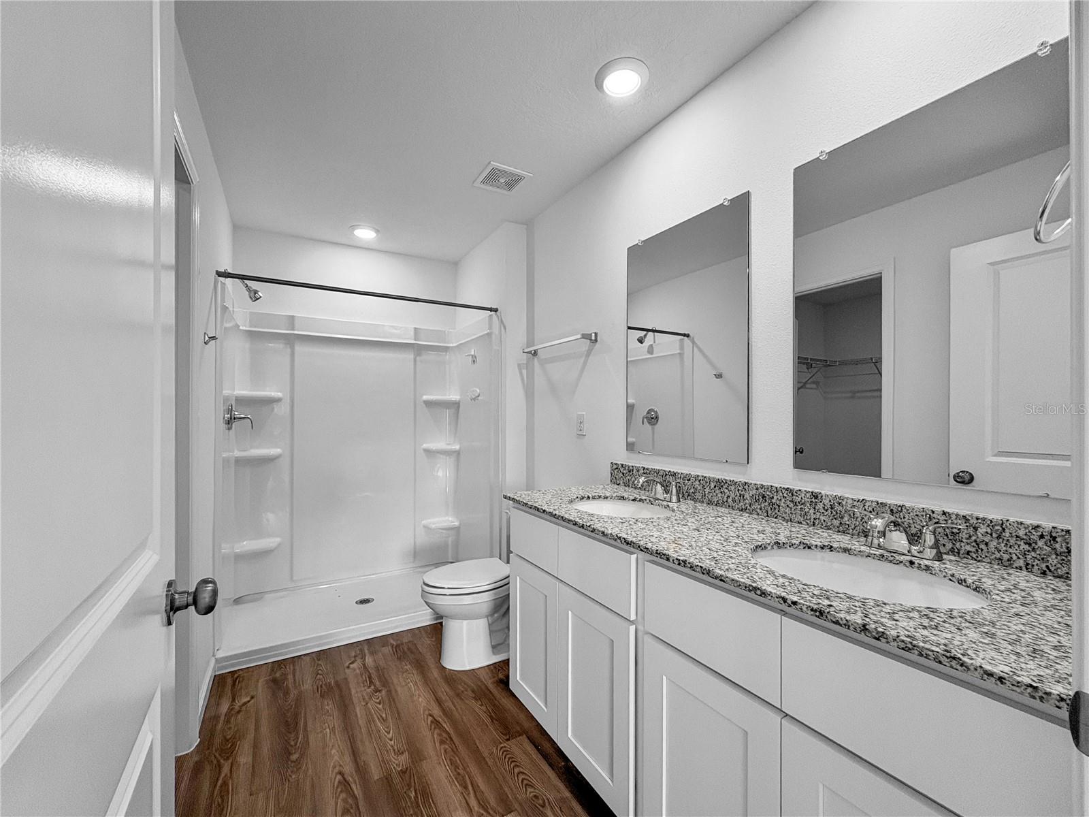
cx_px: 544
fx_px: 440
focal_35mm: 14
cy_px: 408
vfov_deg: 85.7
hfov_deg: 102.1
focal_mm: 2.22
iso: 100
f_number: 2.2
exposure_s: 1/120
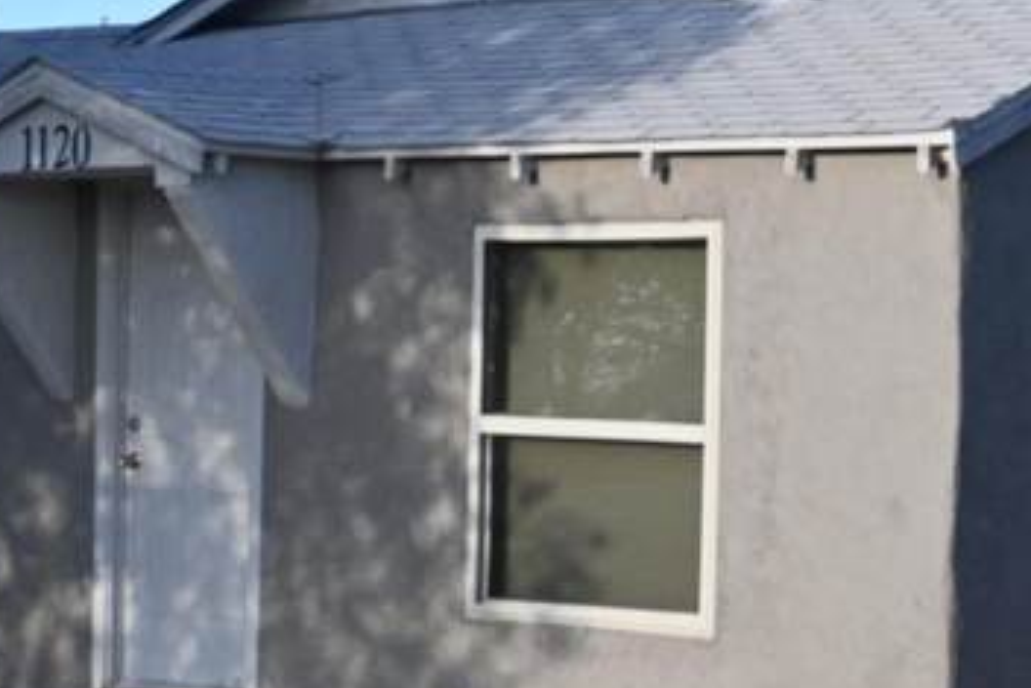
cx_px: 706
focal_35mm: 109
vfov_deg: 12.6
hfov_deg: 18.7
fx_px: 3123
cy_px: 473
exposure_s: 1/4000
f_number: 3.8
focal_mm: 20
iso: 800
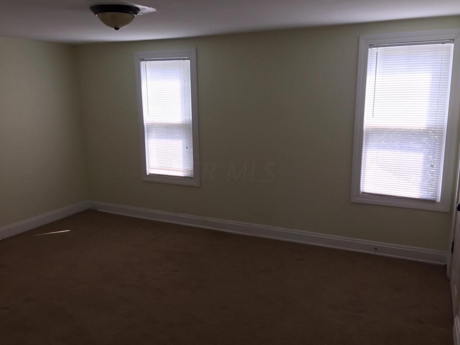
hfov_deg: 61.7
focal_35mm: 29
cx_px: 230
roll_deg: -0.2
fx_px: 385
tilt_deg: -13.0
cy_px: 172
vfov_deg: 48.2
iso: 50
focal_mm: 4.15
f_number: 2.2
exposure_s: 1/120
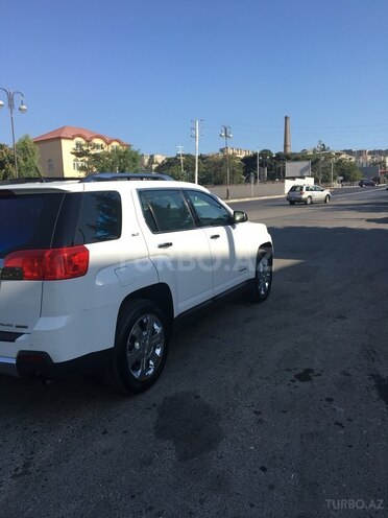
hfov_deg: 48.2
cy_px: 259
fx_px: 433
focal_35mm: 29
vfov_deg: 61.7
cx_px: 194
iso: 25
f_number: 2.2
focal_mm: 4.15
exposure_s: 1/1131
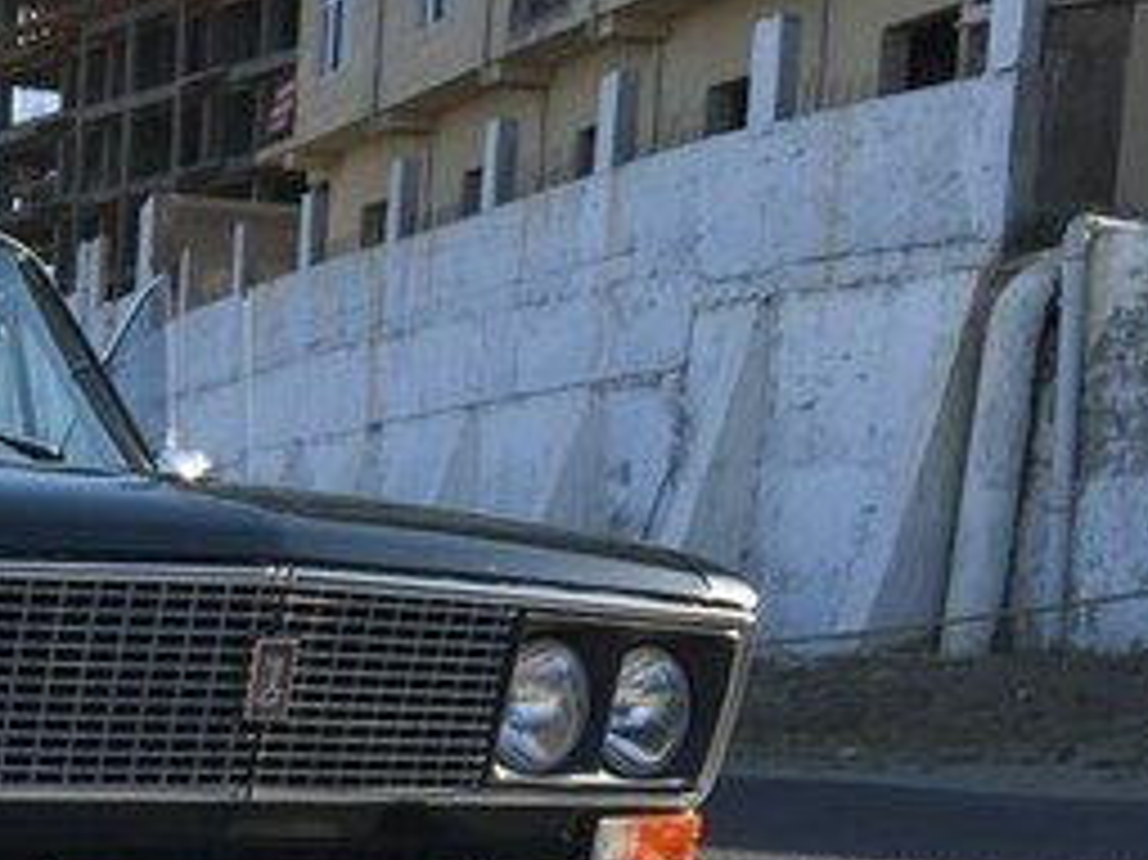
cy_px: 1101
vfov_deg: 18.3
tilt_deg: -9.9
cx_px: -180
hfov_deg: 24.0
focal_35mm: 75
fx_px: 2486
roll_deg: -2.6
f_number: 2.2
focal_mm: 4.15
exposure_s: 1/1099
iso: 32
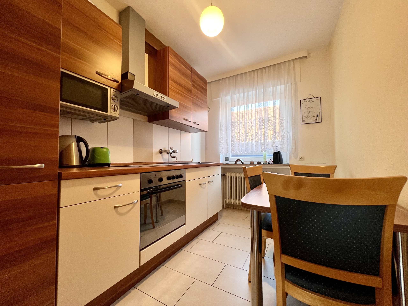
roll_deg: +0.7
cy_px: 153
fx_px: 153
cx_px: 204
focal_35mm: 13
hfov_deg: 106.2
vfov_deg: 89.9
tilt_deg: +1.7
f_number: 1.8
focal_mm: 1.57
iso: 200
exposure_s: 1/100
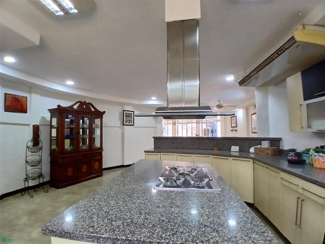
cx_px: 162
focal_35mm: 17
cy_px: 122
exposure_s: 1/30
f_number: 2.2
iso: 100
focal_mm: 1.4
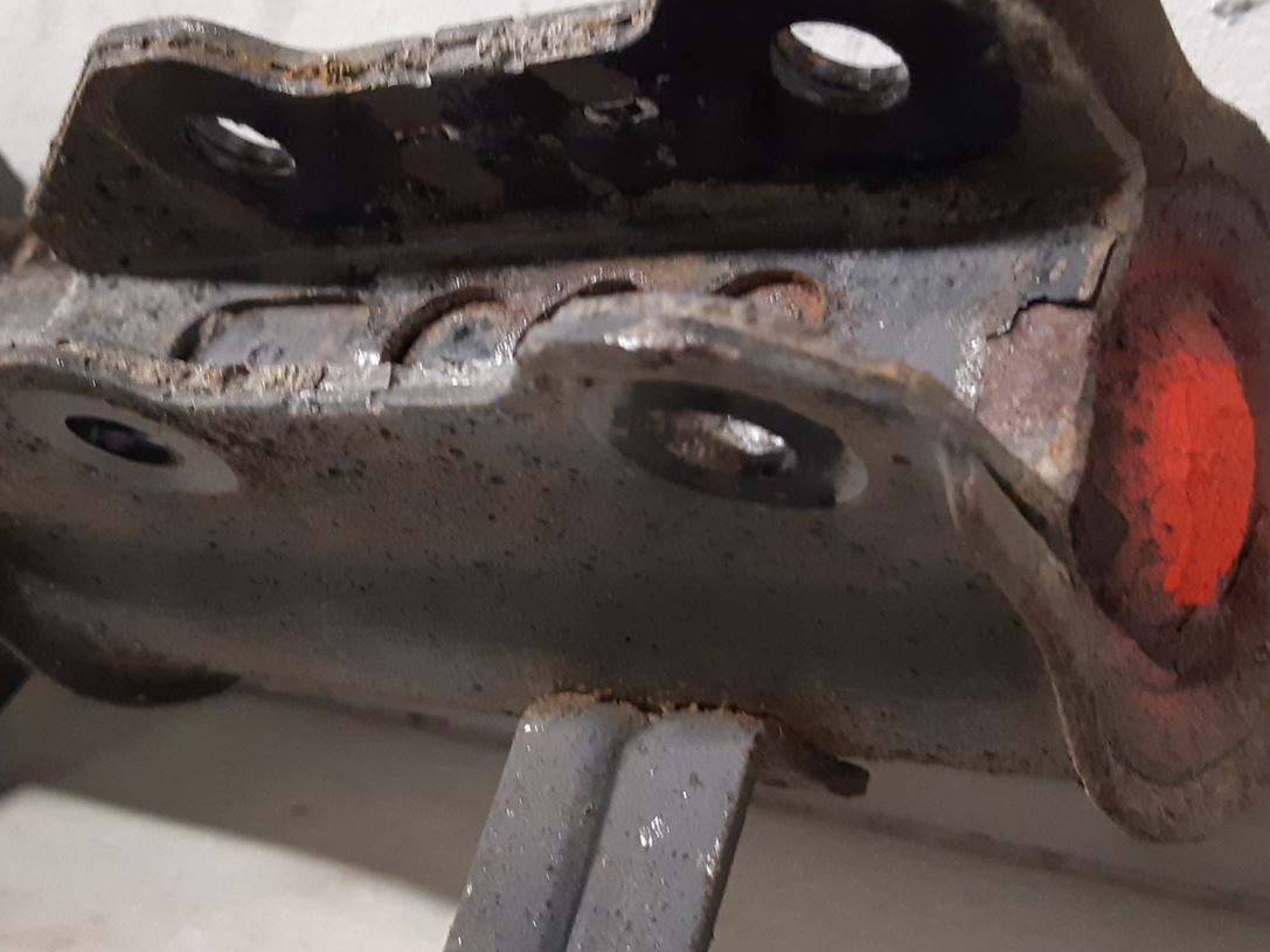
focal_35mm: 49
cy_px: 584
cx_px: 608
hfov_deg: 38.9
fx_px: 1798
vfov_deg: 29.6
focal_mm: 3.93
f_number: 1.7
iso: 250
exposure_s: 1/33
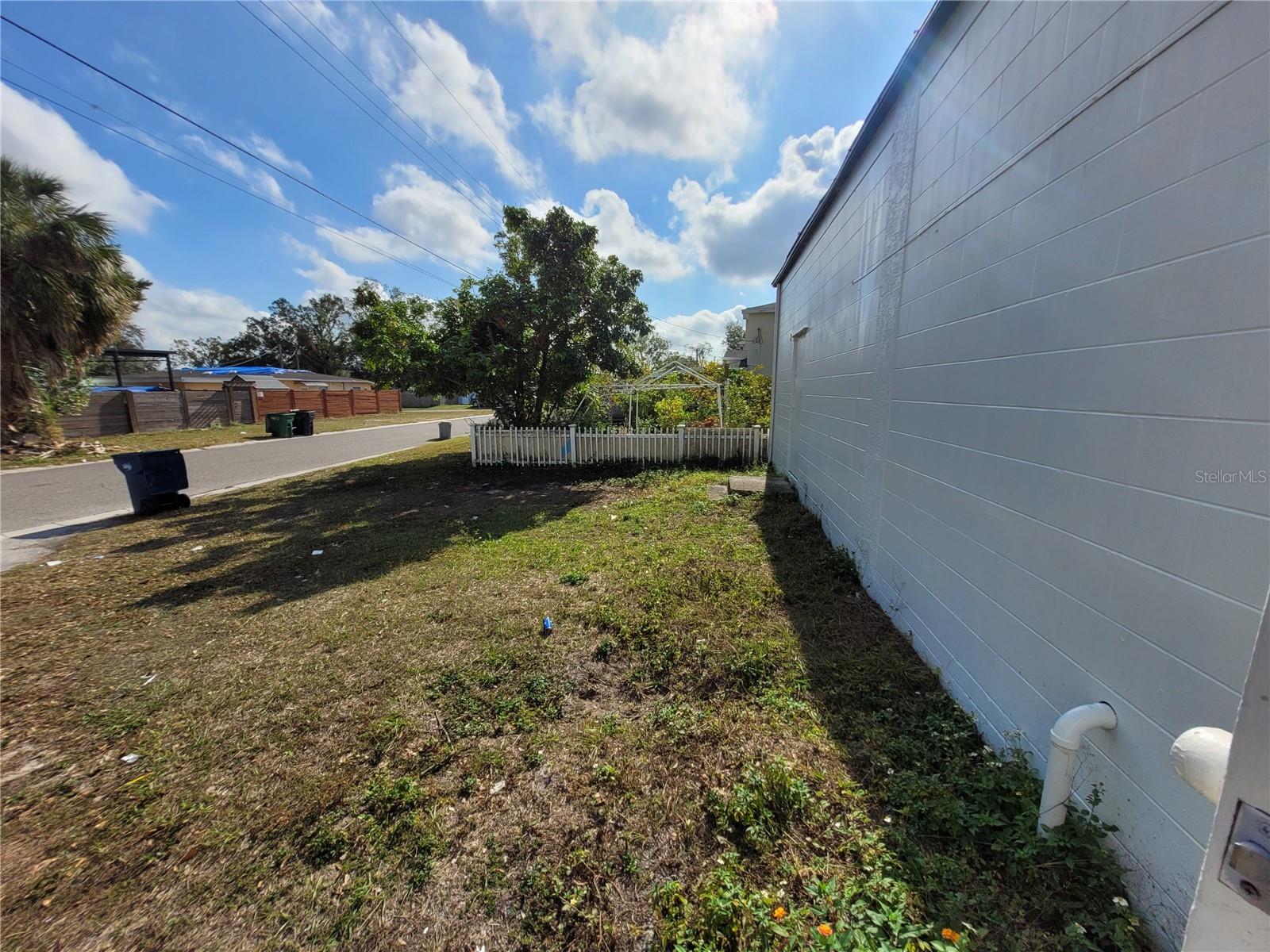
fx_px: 477
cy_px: 476
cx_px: 635
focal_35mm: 13
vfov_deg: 89.9
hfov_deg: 106.2
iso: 40
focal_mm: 1.74
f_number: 2.2
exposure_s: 1/3034
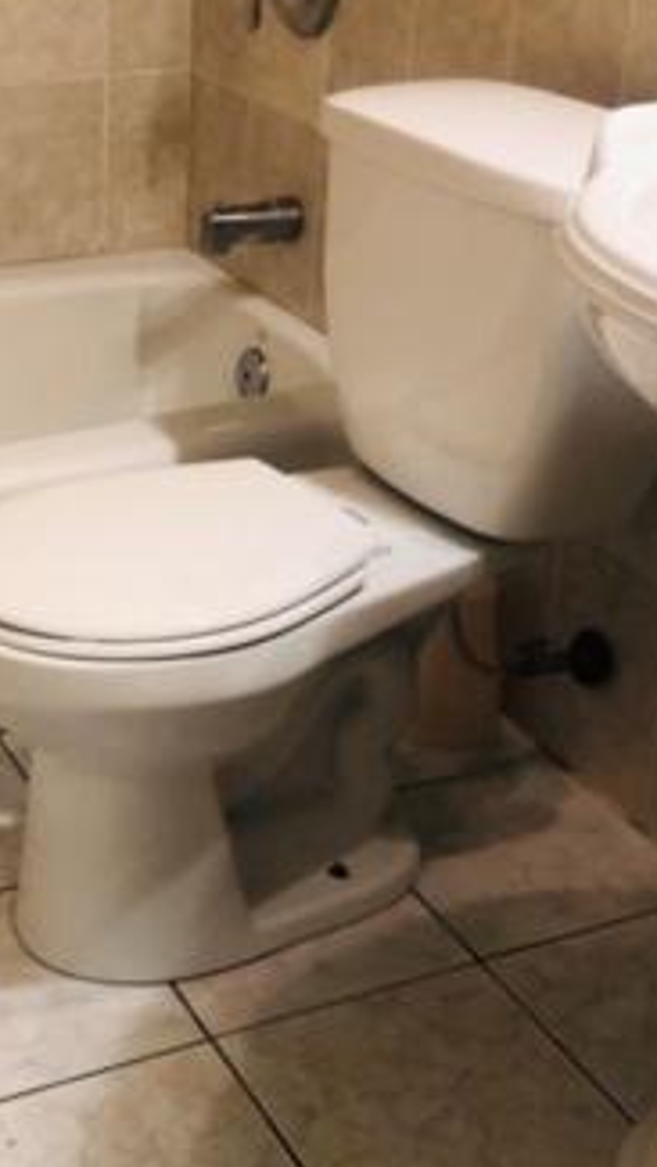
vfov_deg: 34.9
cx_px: 47
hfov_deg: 19.6
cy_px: 603
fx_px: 1857
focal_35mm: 60
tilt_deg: -25.2
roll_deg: +0.0
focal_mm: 4
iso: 40
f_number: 1.8
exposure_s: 1/15
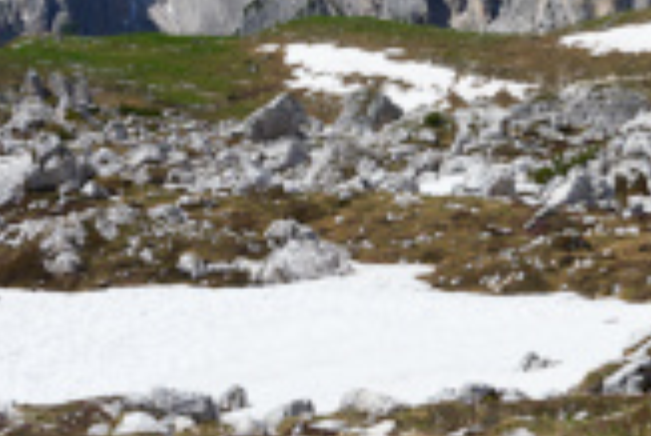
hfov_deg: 13.6
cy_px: 66
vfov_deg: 9.1
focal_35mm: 150
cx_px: 527
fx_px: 2715
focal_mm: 35
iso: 100
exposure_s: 1/125
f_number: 11
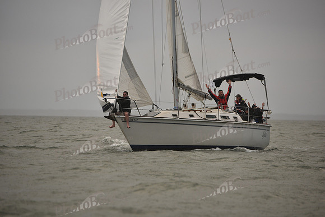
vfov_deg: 6.9
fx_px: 1806
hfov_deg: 10.3
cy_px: 108
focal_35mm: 200
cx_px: 162
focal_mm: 200
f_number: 4
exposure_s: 1/500
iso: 400
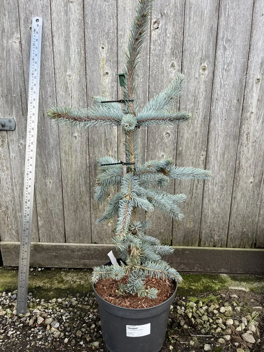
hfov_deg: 53.1
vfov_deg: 67.3
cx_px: 132
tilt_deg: -14.0
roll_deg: -0.4
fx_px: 264
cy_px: 176
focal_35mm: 26
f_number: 1.6
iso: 50
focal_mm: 5.1
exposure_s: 1/504
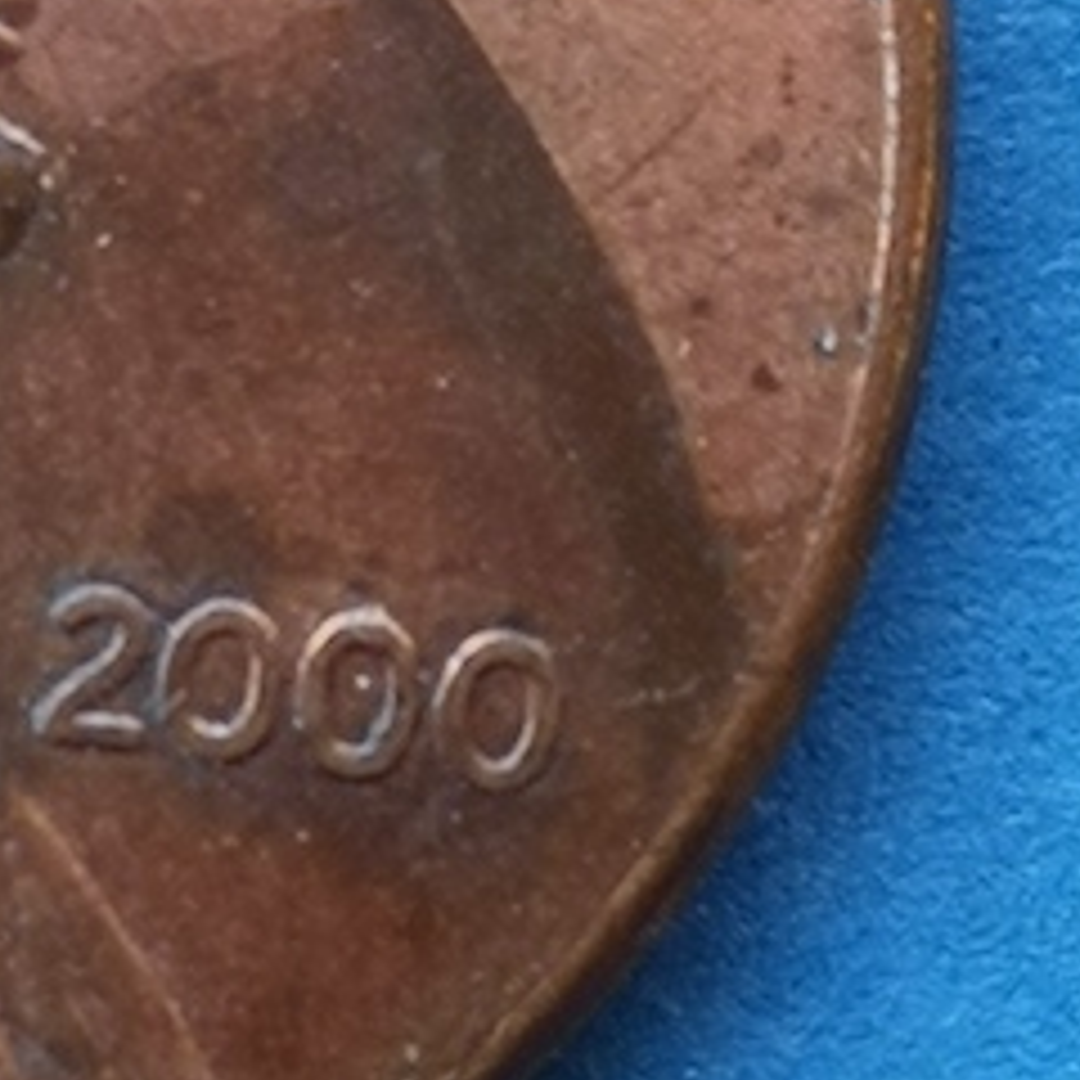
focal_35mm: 292
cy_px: 691
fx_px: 10307
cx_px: -407
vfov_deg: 6.0
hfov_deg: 5.9
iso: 50
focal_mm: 5.58
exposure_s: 1/122
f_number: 1.8
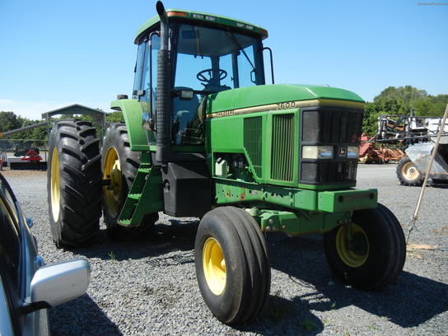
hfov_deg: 60.0
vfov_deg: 46.8
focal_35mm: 30
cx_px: 224
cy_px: 168
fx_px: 388
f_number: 3.5
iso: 160
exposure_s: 1/913
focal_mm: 5.4
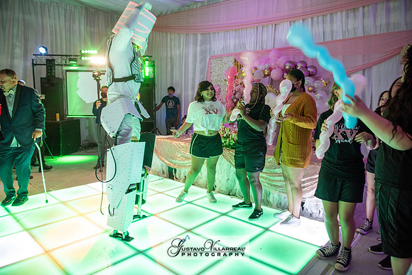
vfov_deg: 53.2
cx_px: 206
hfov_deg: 73.7
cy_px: 138
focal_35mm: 24
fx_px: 275
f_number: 3.2
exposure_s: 1/60
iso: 1250
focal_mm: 24
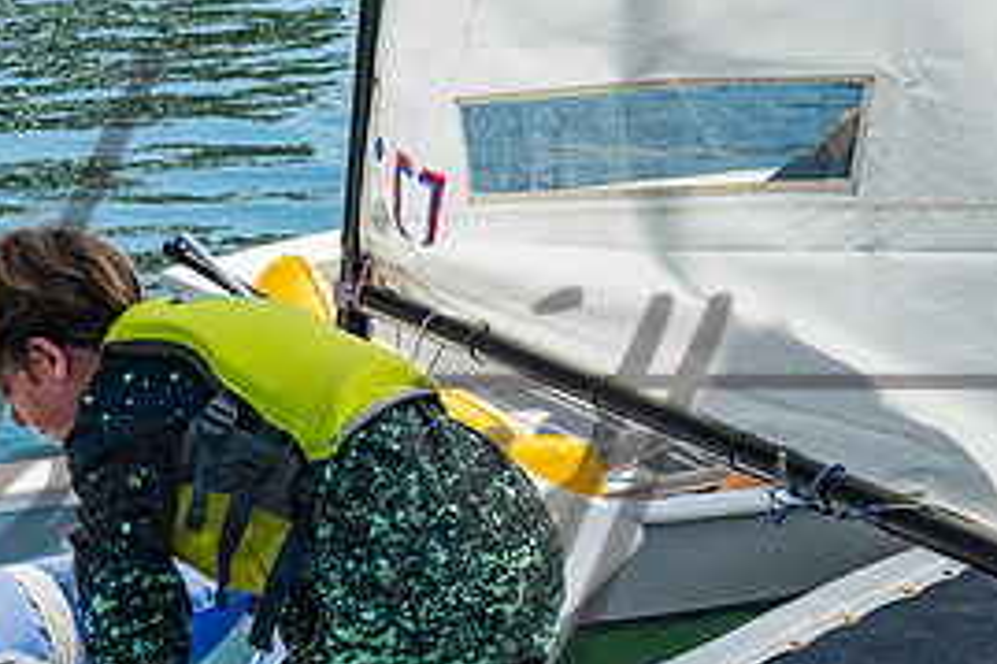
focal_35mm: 136
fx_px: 3764
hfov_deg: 15.0
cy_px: 469
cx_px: 200
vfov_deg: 10.1
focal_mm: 63
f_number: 10
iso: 250
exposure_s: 1/200
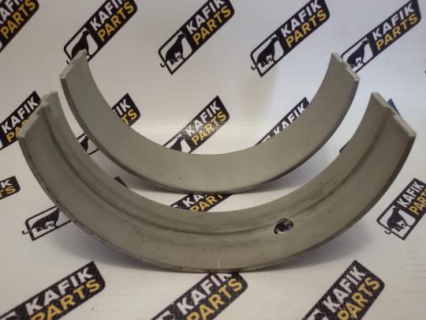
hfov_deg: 58.4
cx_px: 213
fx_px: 381
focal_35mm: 31
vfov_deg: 45.4
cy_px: 160
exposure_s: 1/50
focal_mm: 2.93
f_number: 2.4
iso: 50
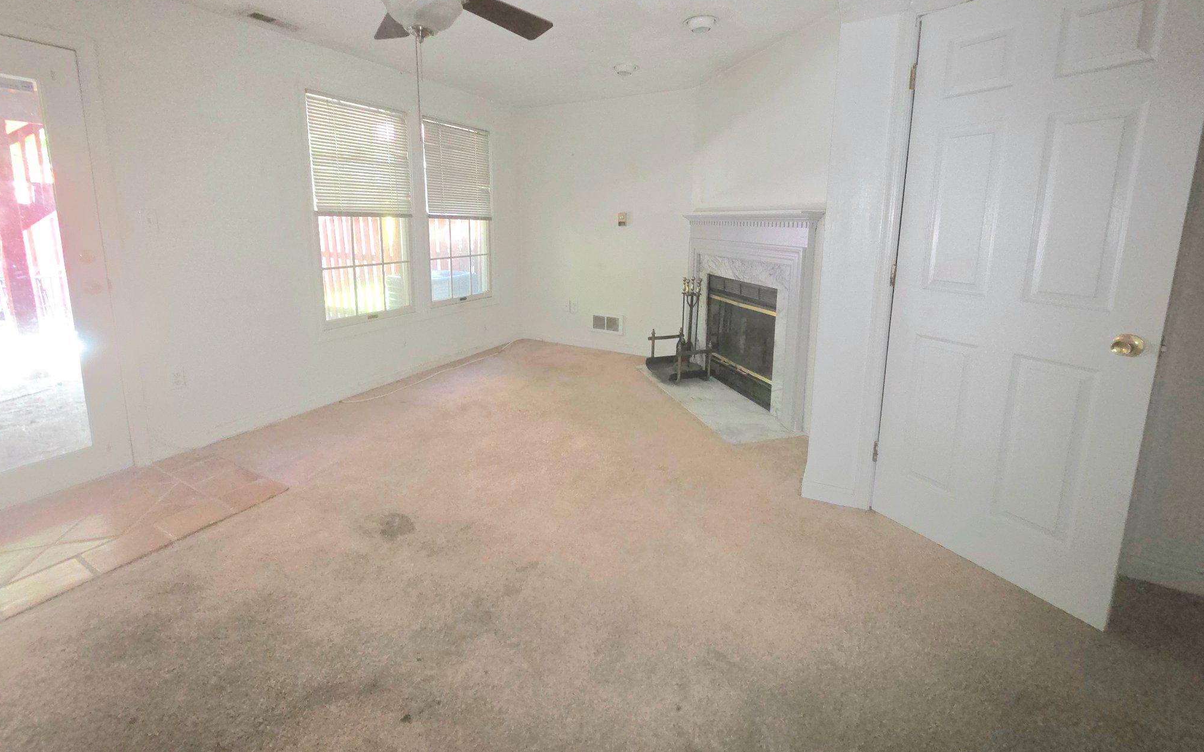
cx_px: 594
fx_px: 459
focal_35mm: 14
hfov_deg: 105.3
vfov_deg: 77.7
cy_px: 297
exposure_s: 1/30
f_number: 2.2
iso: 320
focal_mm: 2.2
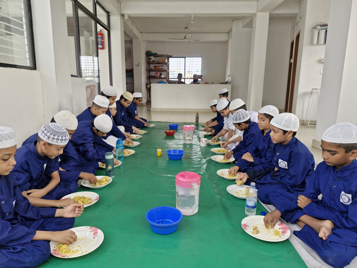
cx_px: 178
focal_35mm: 23
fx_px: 237
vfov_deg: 58.9
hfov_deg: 73.9
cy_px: 134
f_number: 1.8
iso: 80
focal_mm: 5.54
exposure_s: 1/180
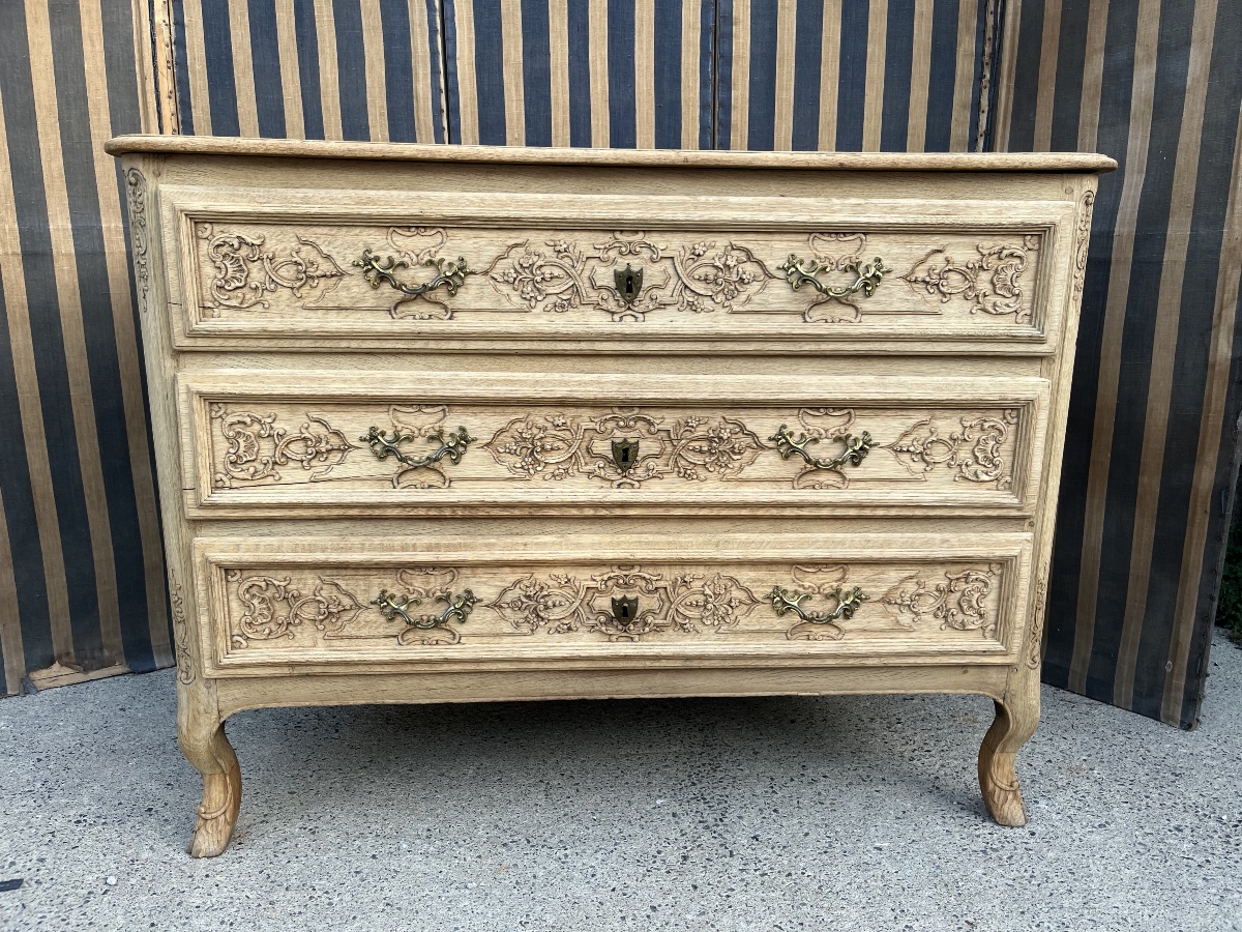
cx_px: 621
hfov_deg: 67.3
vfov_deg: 53.1
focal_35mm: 26
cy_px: 466
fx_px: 933
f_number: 1.6
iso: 40
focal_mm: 5.1
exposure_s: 1/178
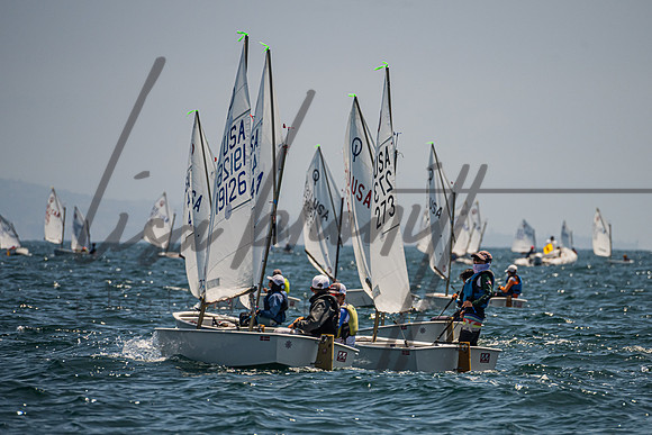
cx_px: 375
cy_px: 225
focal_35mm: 570
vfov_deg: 2.4
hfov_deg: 3.6
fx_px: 10331
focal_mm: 400
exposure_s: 1/1600
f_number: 8
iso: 250
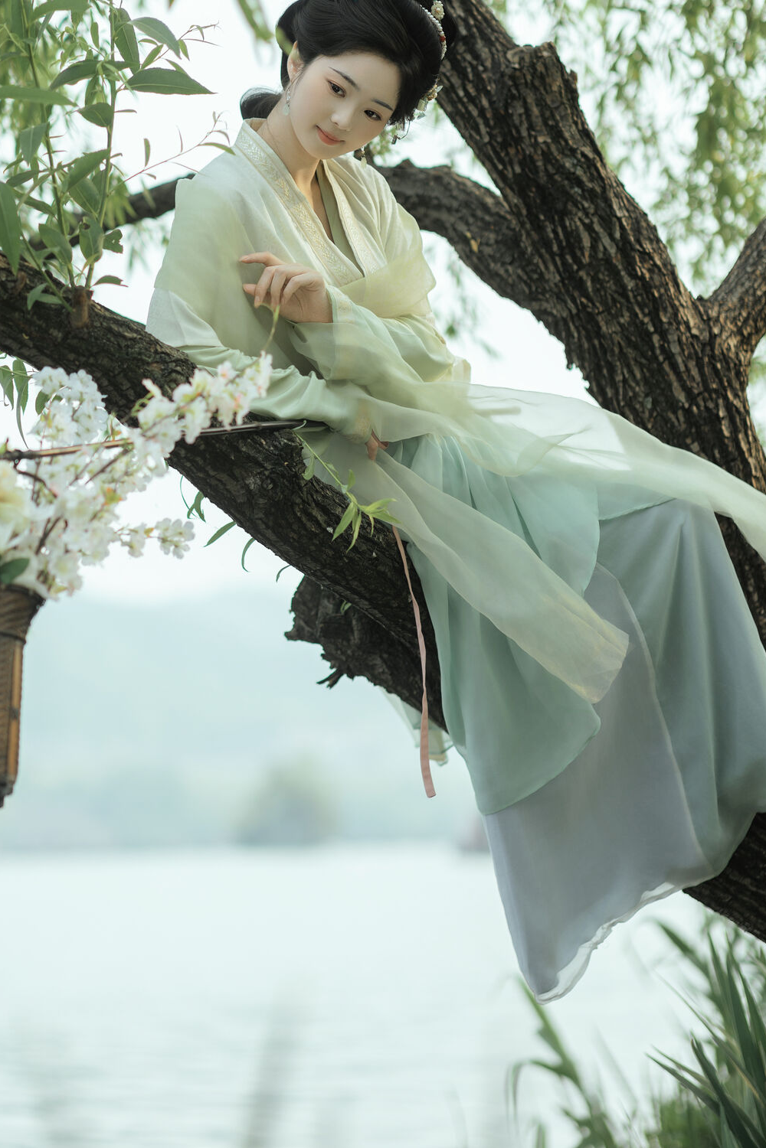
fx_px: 3255
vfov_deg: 20.0
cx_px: 316
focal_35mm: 102
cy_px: 493
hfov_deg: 13.4
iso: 100
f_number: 2
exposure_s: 1/1600
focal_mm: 85
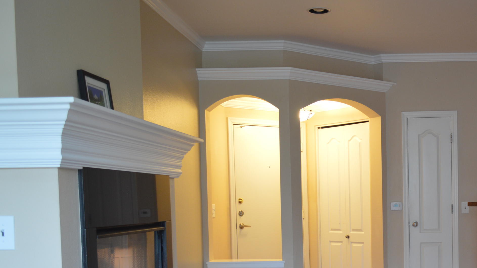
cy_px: 243
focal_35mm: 50
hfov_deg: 40.0
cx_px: 367
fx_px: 632
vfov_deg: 23.3
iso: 400
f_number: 3.8
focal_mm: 20
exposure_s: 1/20
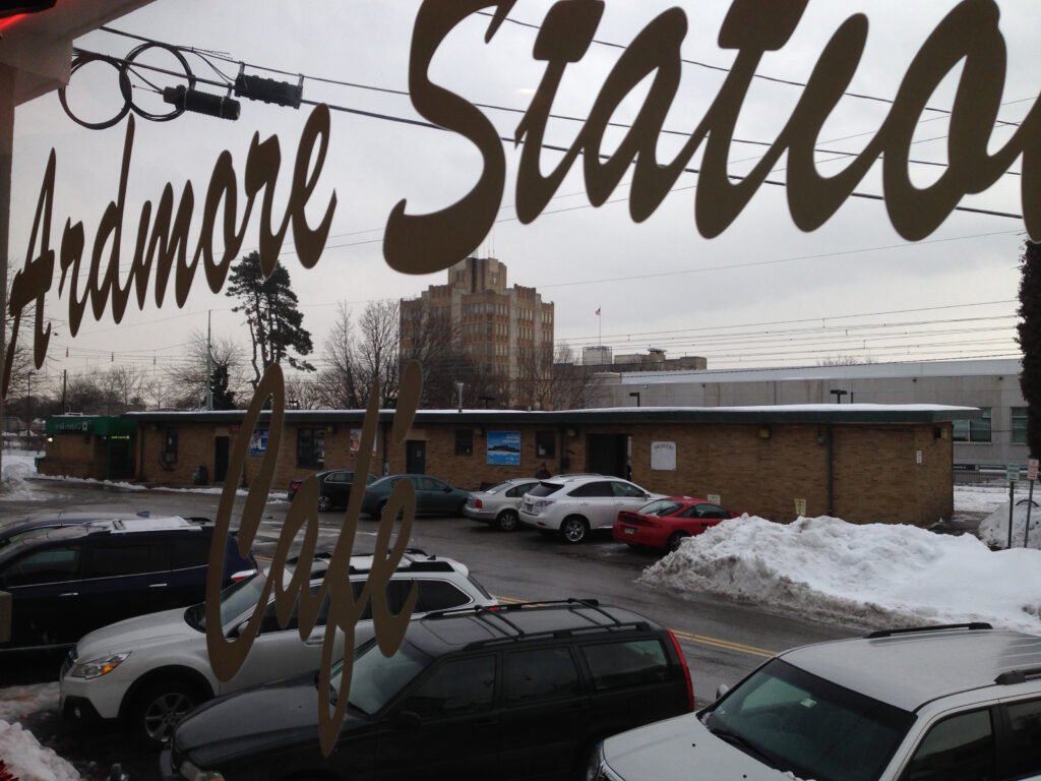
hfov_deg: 55.4
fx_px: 992
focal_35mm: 33
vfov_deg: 42.9
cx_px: 520
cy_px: 390
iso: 50
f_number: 2.4
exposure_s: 1/321
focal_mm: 4.12
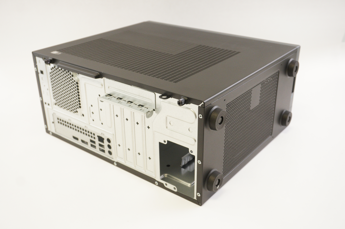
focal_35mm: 39
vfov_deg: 34.1
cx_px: 172
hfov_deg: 49.6
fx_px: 373
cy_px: 114
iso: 1000
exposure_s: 1/30
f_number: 5.6
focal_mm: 26
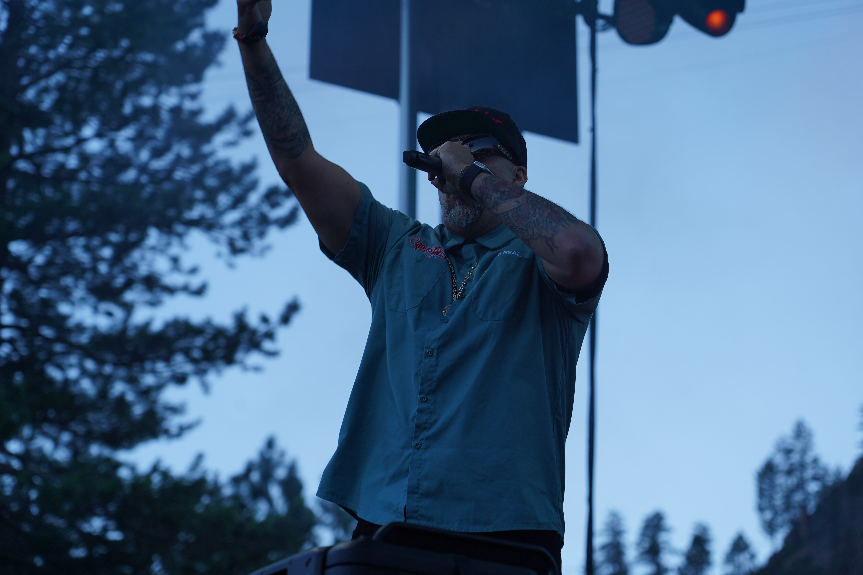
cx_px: 432
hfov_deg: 19.5
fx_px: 2517
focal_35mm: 105
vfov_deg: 13.0
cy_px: 288
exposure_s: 1/200
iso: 100
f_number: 5
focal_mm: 105
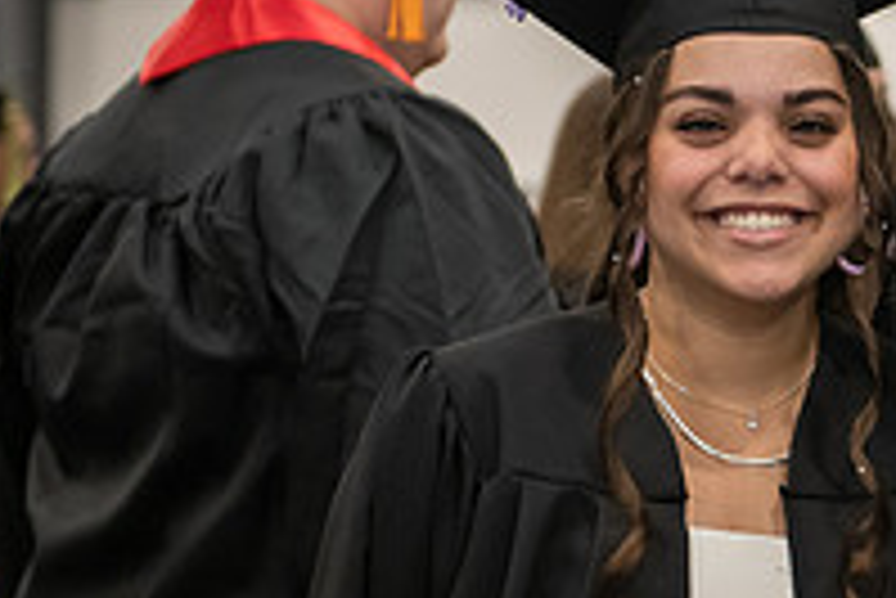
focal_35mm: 192
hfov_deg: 10.5
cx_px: 1099
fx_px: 4782
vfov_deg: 7.2
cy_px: 250
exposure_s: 1/160
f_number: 3.2
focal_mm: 66
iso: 2000
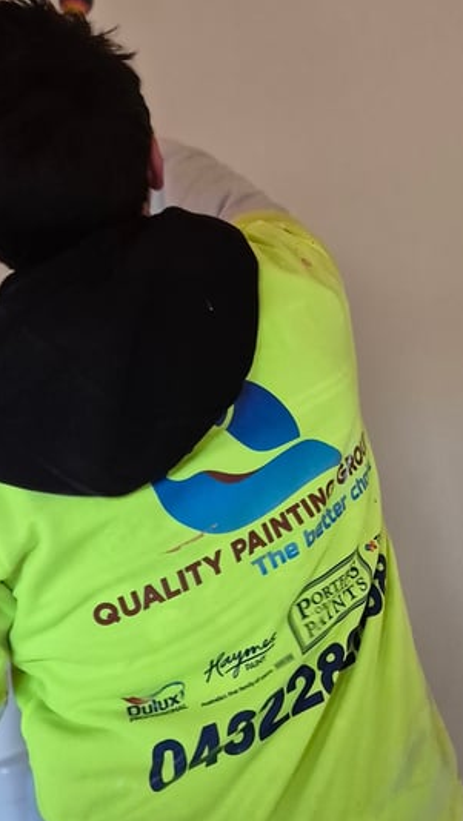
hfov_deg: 23.9
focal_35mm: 48
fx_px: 1046
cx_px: 461
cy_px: 268
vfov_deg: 42.3
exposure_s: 1/100
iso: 800
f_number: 1.8
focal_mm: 5.4
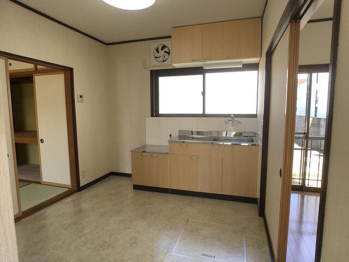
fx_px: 313
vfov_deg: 45.4
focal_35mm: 31
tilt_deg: -6.2
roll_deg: +0.4
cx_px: 174
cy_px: 131
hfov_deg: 58.4
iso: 32
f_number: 2.4
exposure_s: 1/120
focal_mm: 3.3
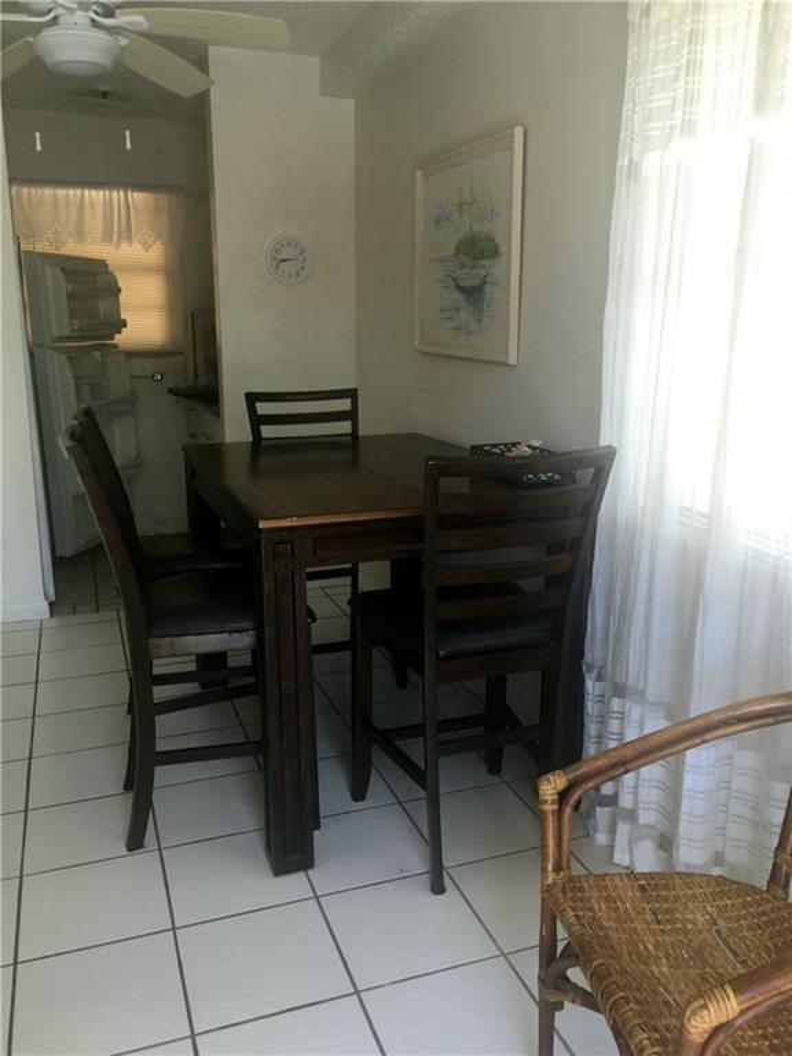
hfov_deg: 48.2
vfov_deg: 61.7
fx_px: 885
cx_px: 396
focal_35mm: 29
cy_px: 528
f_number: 2.2
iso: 25
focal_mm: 4.15
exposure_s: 1/60
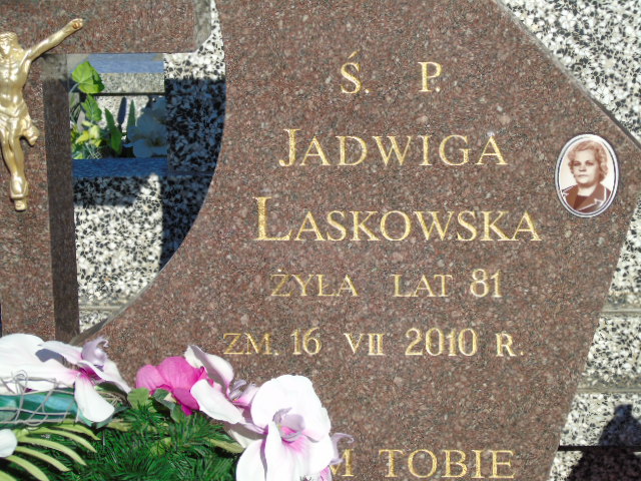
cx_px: 320
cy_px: 240
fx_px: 2000
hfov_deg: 18.2
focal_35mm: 108
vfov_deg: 13.7
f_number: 4.4
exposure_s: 1/640
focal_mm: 19
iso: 80
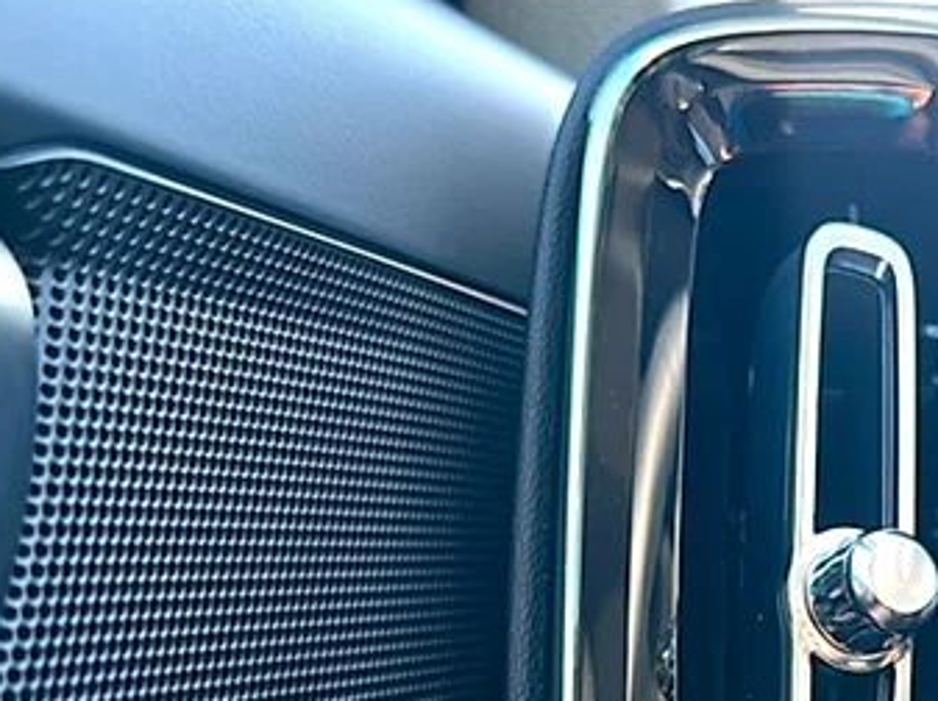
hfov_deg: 34.2
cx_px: 893
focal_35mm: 52
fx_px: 1408
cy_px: 694
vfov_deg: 26.5
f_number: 1.78
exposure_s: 1/54
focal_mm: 6.86
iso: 80
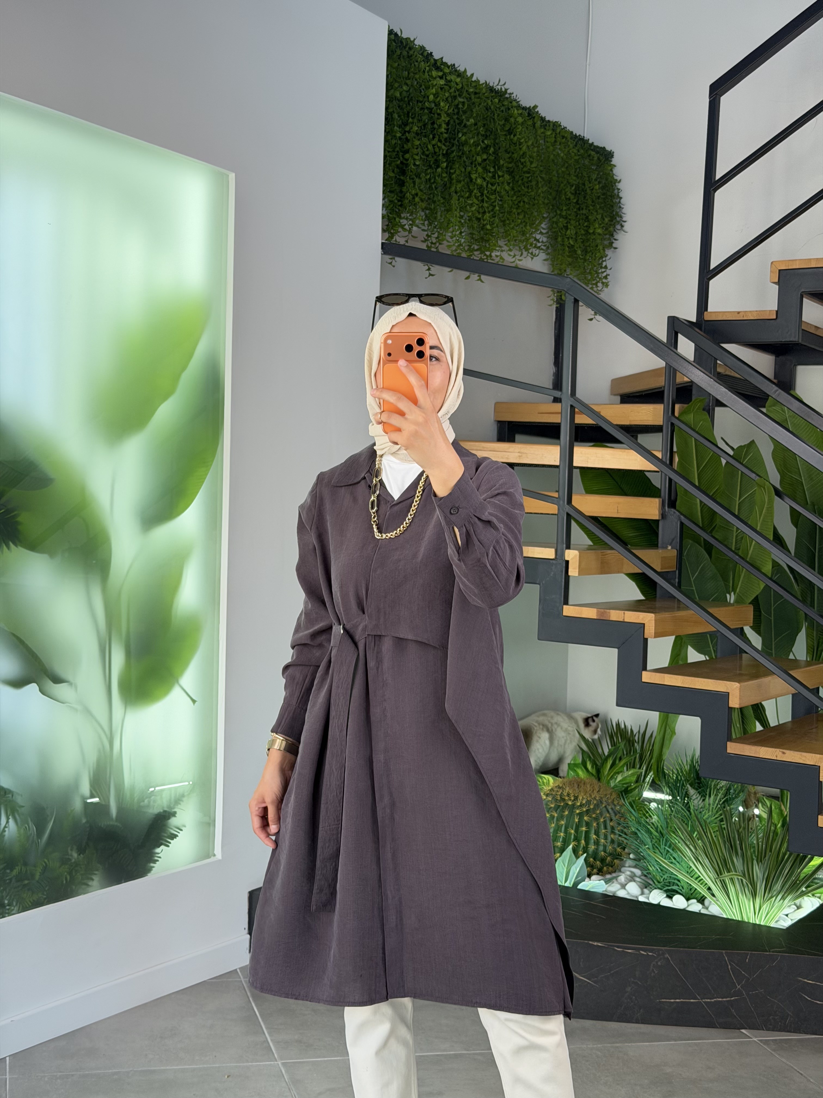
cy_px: 549
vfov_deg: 39.7
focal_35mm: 48
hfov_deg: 30.3
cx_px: 412
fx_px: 1522
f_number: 1.78
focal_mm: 6.76
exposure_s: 1/181
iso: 64
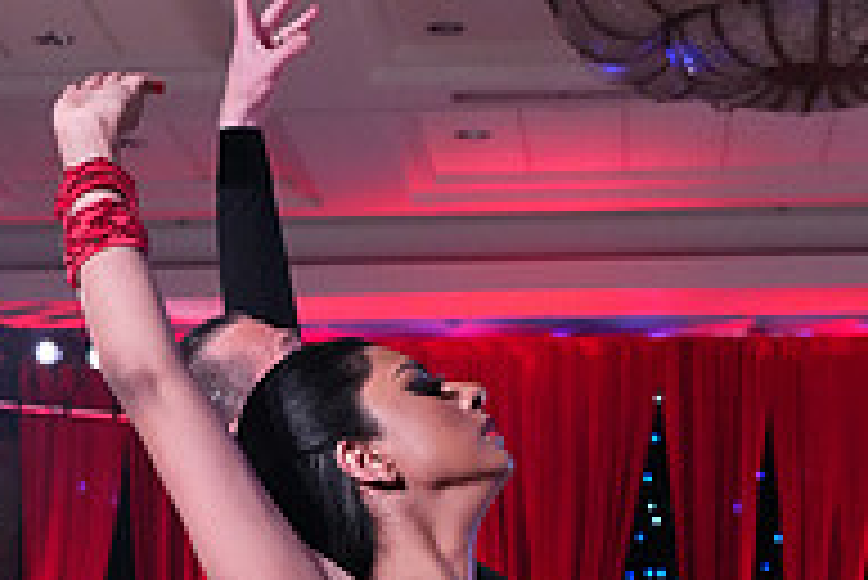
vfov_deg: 12.5
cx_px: 407
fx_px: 2461
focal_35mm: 102
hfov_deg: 20.0
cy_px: 980
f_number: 5
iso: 8000
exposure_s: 1/400
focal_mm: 34
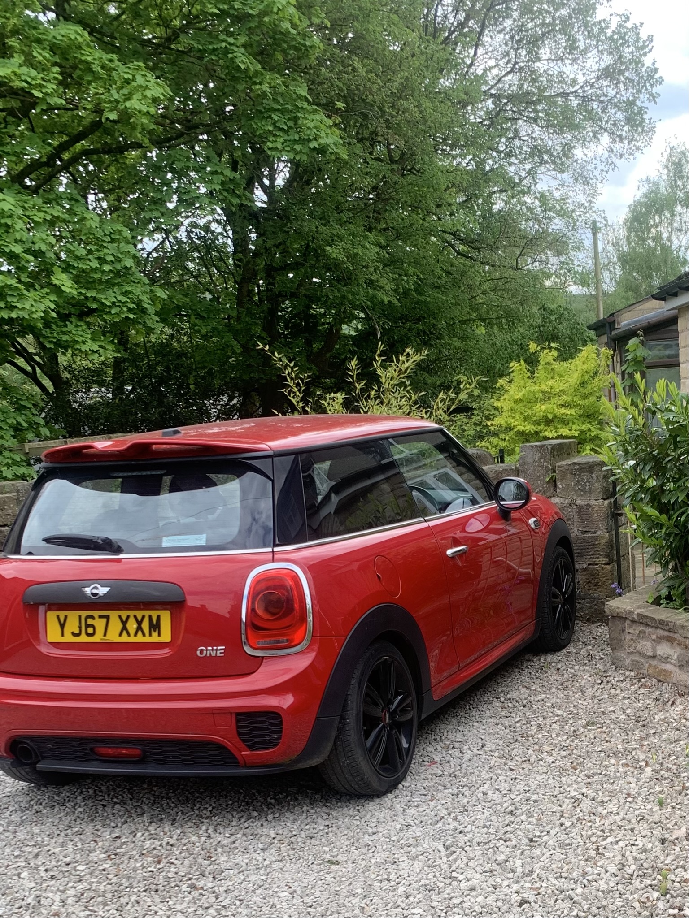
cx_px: 344
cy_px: 459
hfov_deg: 53.1
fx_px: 690
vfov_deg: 67.3
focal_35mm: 26
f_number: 1.8
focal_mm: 4.25
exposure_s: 1/248
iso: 25
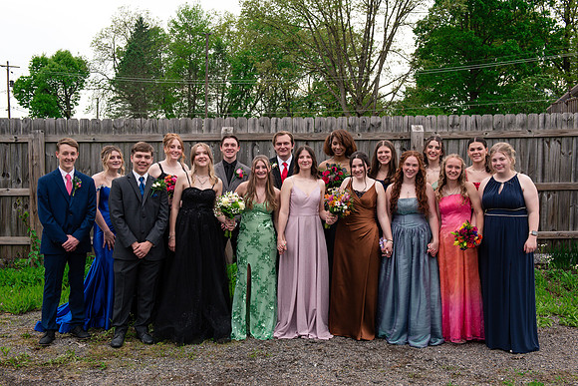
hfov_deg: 49.0
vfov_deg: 33.8
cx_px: 296
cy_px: 188
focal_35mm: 40
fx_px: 634
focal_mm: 38
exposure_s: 1/250
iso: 500
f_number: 8
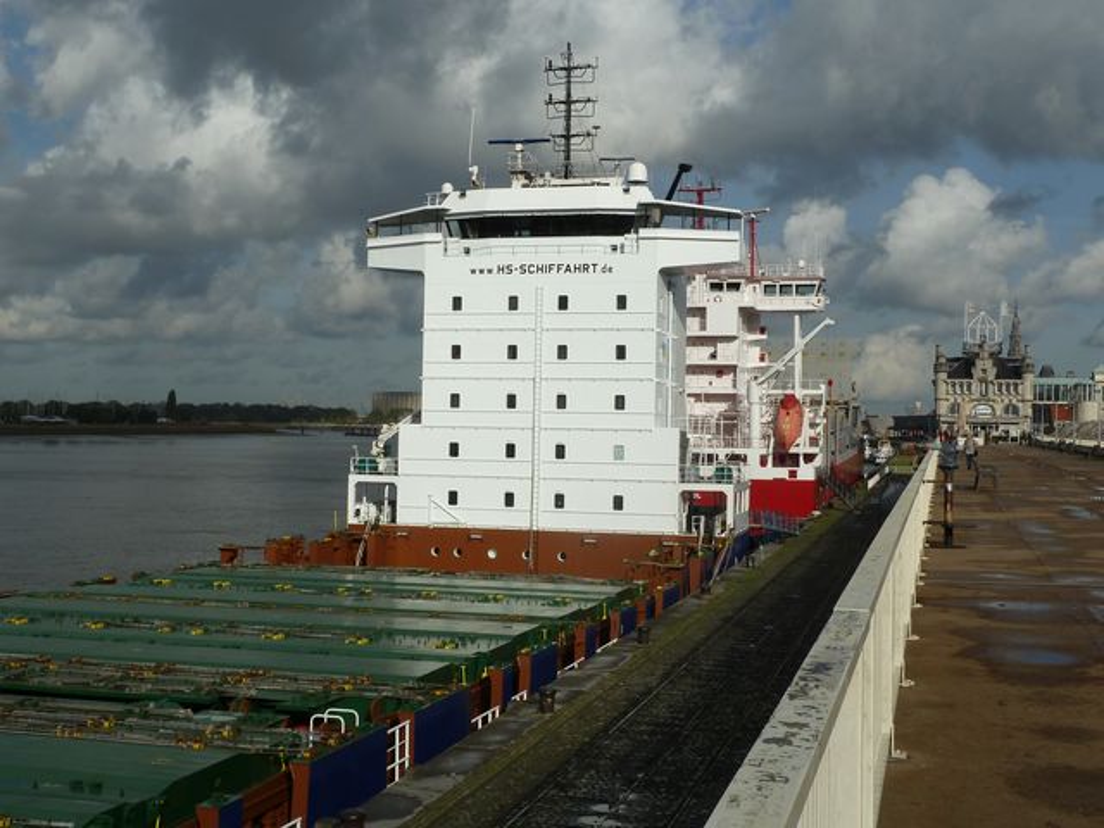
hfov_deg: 42.9
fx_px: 1403
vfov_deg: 32.9
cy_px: 414
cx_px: 552
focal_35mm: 44
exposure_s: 1/800
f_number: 5.6
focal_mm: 7.3
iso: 80
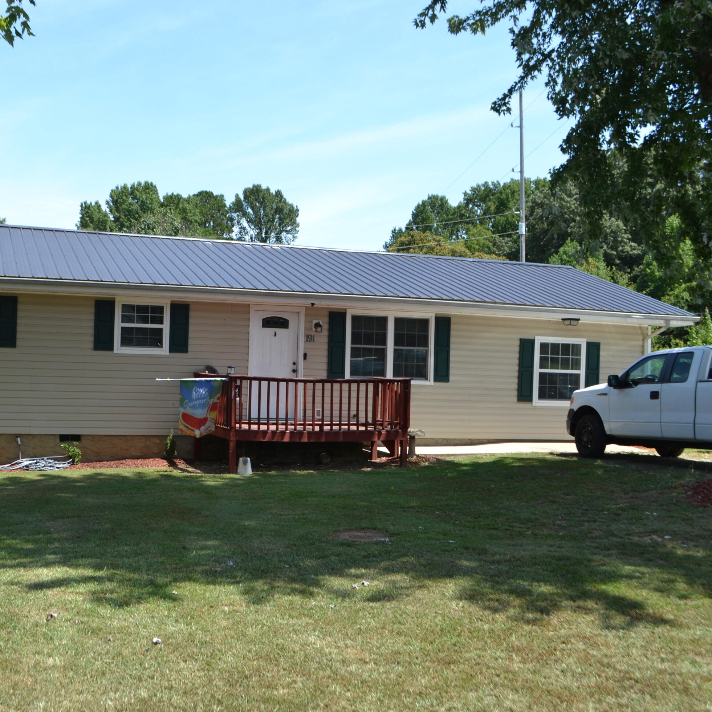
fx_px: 908
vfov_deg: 42.8
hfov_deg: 42.1
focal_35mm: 39
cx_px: 223
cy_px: 351
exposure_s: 1/200
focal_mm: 20
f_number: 7.1
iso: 100
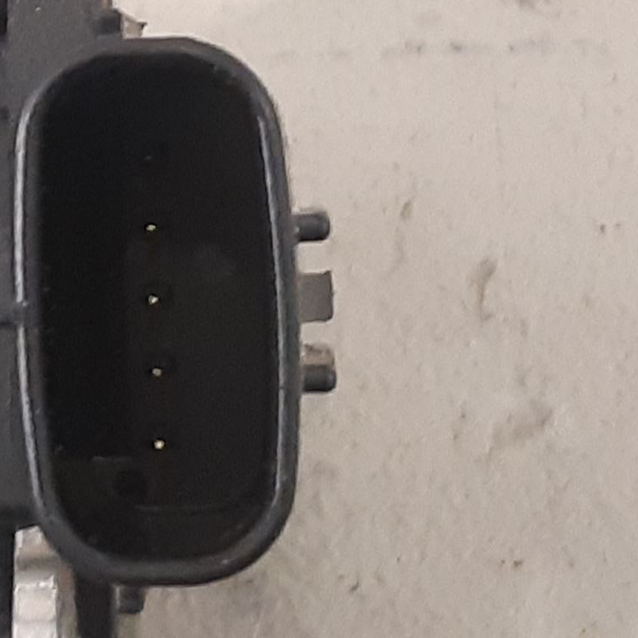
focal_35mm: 63
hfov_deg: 25.7
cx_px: -23
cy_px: 231
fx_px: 1314
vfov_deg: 27.2
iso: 250
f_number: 1.7
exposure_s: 1/25
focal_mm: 3.93
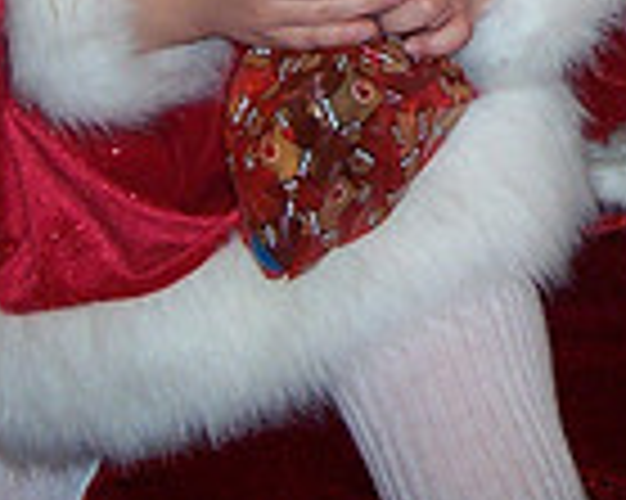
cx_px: 626
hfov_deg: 12.0
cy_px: -471
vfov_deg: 9.2
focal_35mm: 159
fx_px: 2944
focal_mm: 8
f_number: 2.8
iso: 140
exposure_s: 1/60
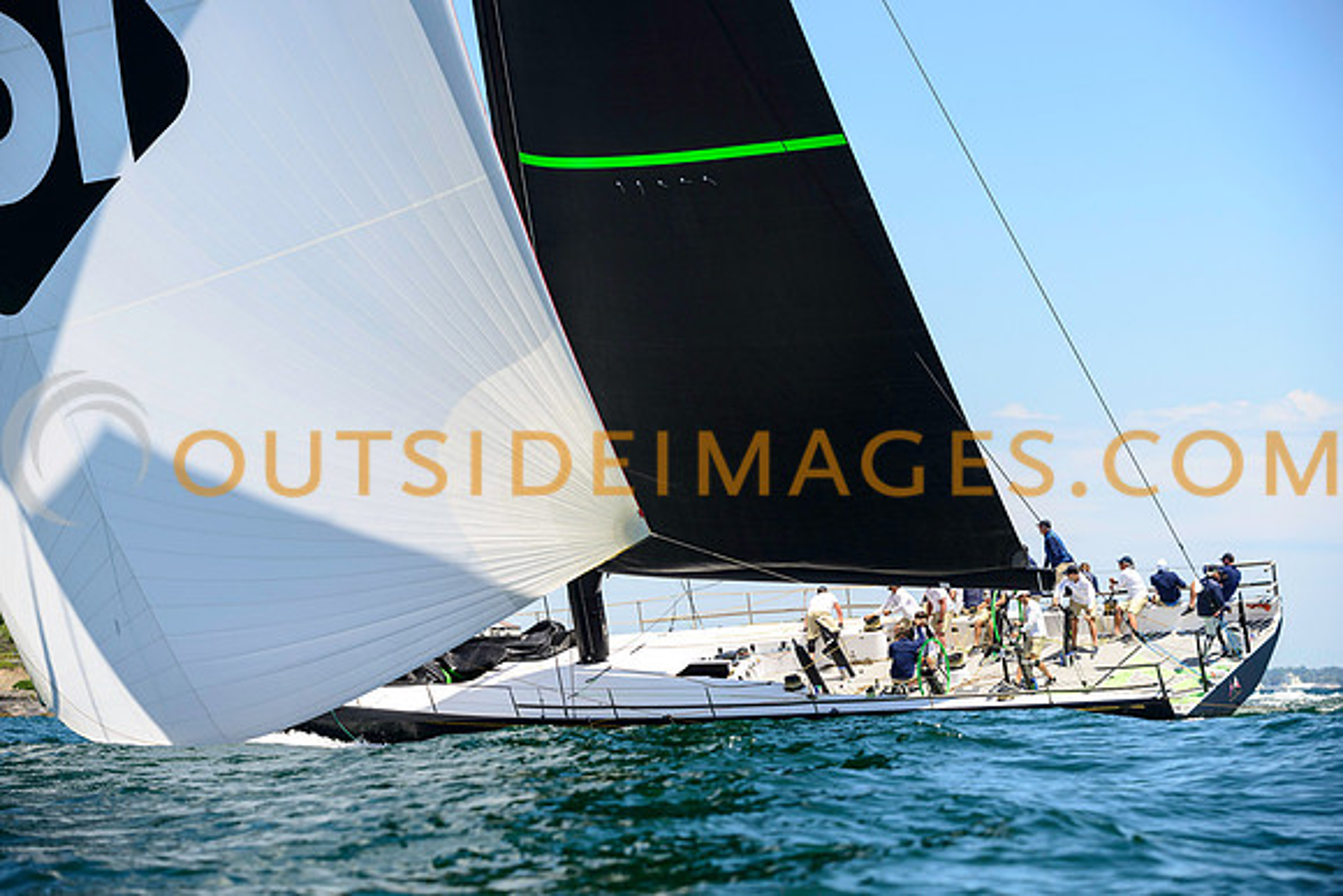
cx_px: 672
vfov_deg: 11.9
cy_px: 448
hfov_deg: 17.7
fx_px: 4302
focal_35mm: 115
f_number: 5
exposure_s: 1/1600
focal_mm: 112
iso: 250
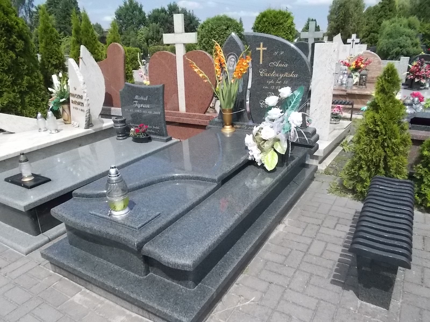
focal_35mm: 26
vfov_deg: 53.1
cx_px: 215
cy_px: 161
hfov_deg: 67.3
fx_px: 323
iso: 400
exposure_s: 1/800
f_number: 8
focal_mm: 4.6
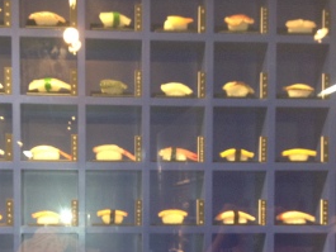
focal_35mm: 66
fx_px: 641
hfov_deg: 29.2
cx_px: 120
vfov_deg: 21.7
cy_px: 230
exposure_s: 1/20
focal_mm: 4.28
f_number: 2.4
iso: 200
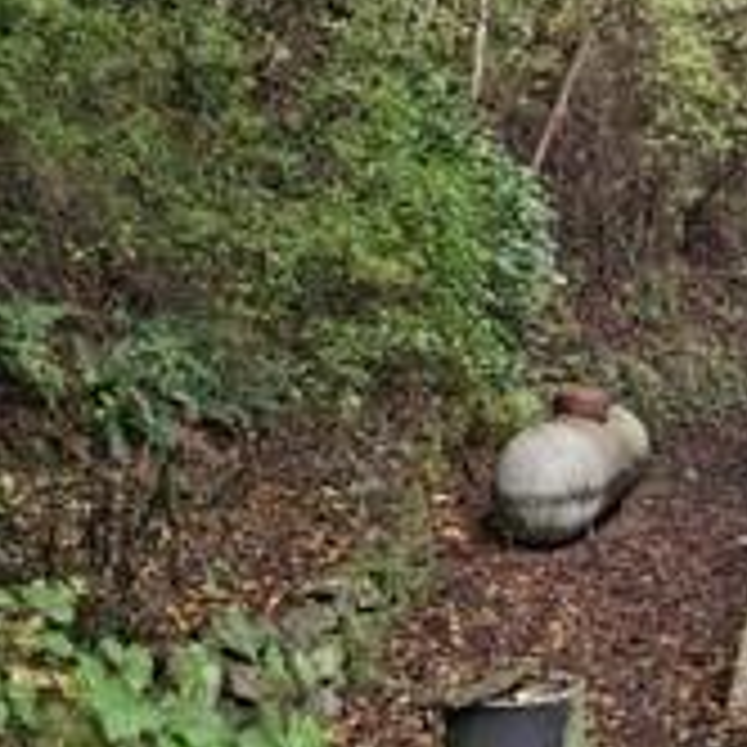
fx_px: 1563
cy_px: -22
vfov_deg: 25.4
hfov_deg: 25.3
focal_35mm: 64
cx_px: 783
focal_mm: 4.69
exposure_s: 1/284
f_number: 1.8
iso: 25
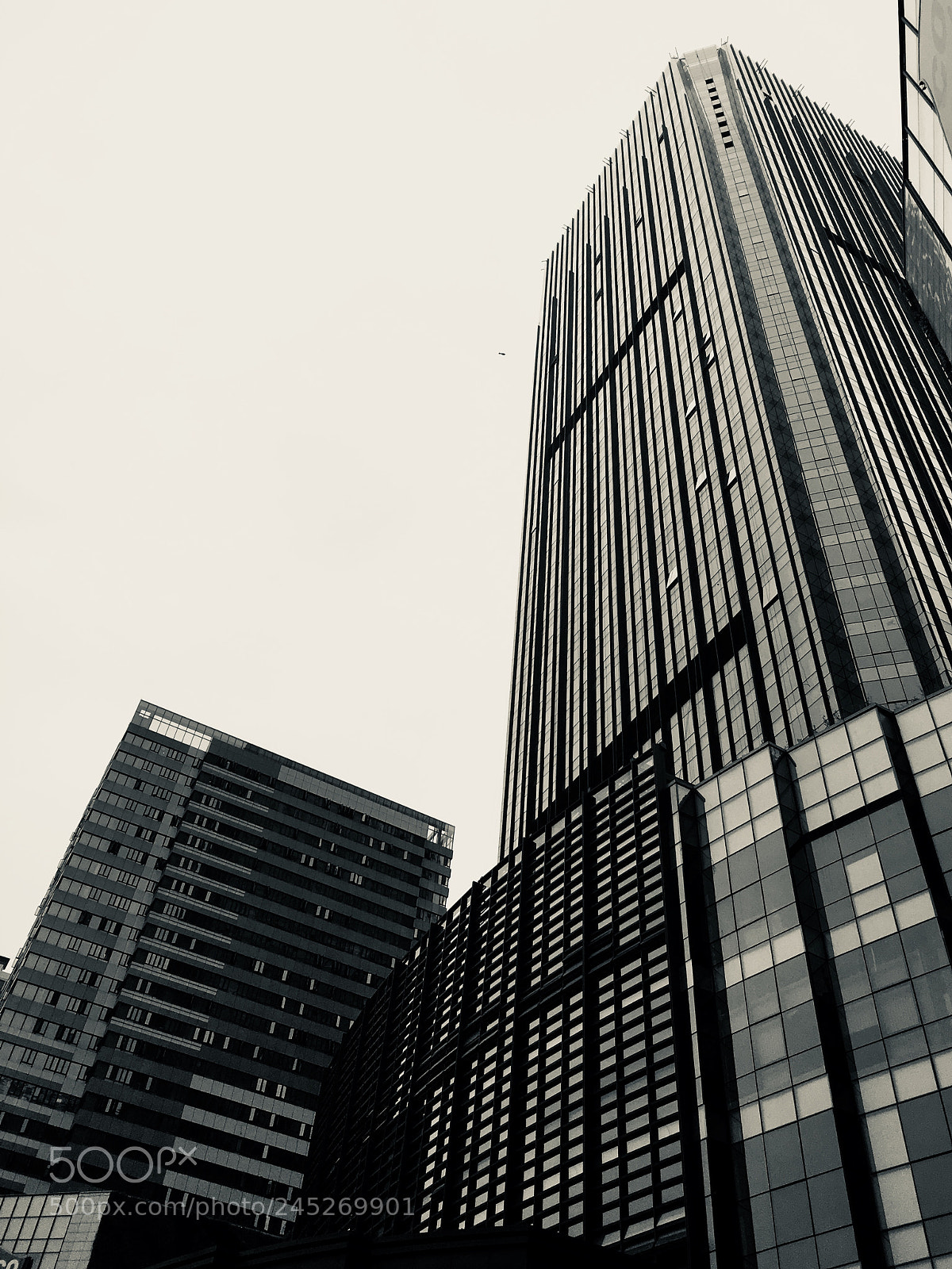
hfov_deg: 48.2
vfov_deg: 61.7
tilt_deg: +49.0
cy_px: 634
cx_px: 476
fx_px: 1063
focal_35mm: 29
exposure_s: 1/1425
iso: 25
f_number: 2.2
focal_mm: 4.15
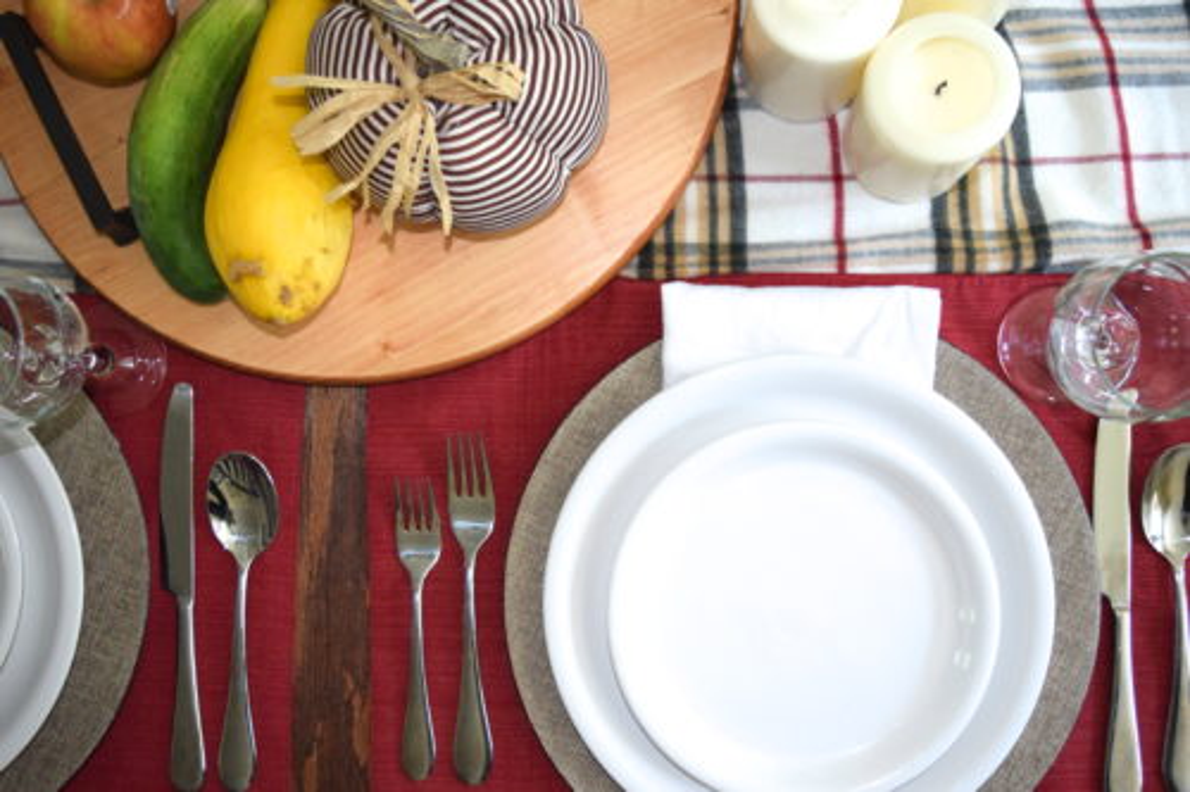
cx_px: 595
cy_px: 396
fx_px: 1338
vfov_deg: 33.0
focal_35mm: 40
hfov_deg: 47.9
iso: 1600
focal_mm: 27
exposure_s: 1/200
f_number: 4.5
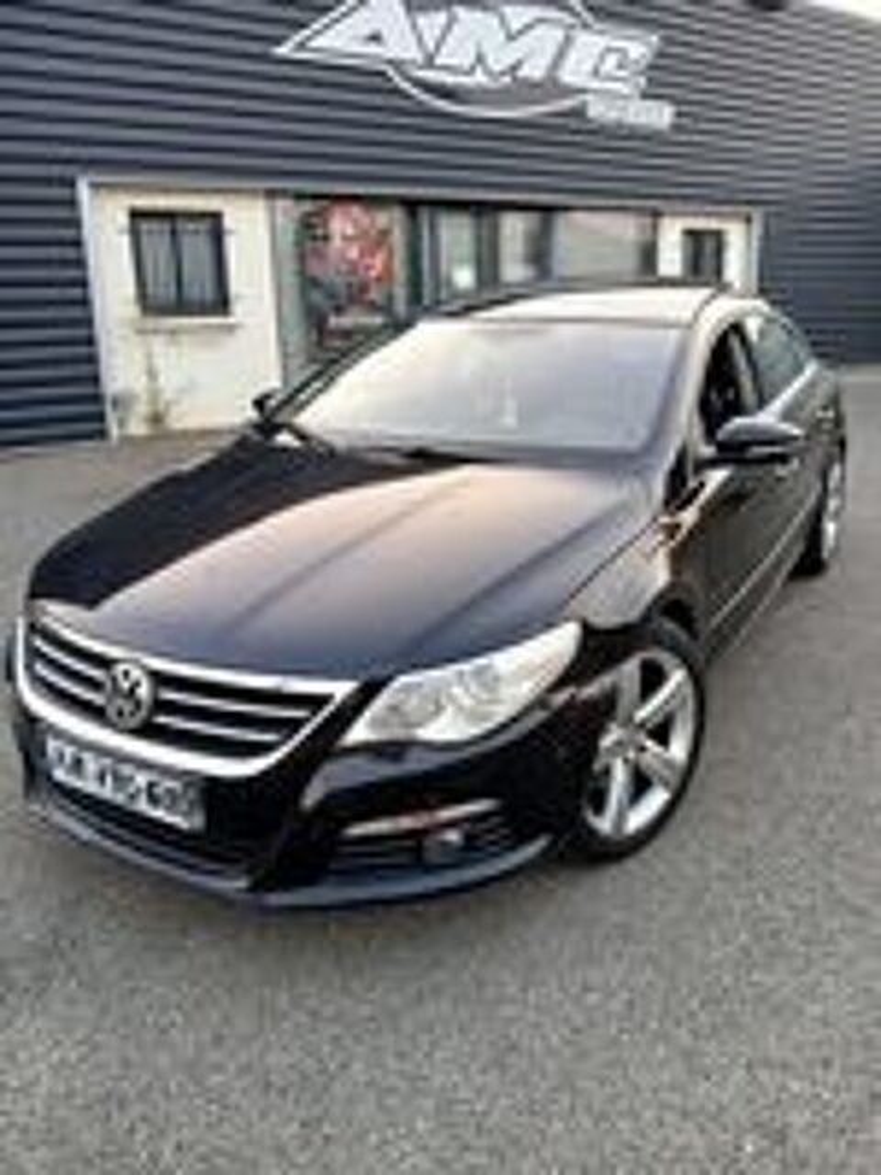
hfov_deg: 53.1
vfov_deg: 67.3
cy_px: 588
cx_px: 440
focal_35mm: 26
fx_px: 882
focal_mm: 3.98
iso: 125
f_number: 1.8
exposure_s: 1/50.3
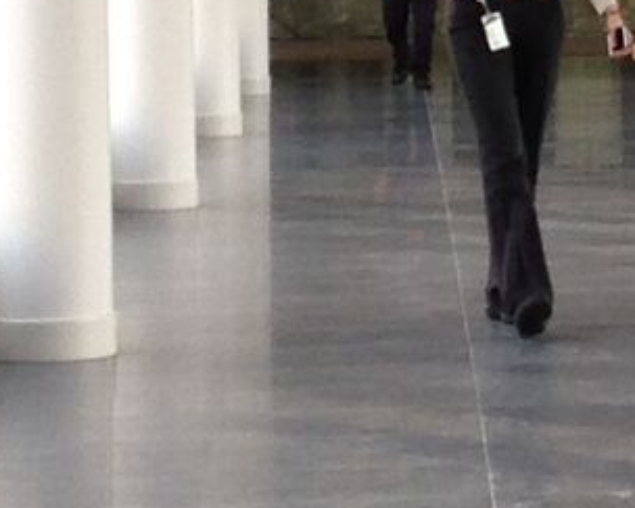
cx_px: 842
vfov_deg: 6.0
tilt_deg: +0.2
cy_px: -188
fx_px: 4772
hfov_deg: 7.5
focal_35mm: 254
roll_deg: +1.4
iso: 64
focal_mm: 4.12
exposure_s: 1/120
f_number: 2.4
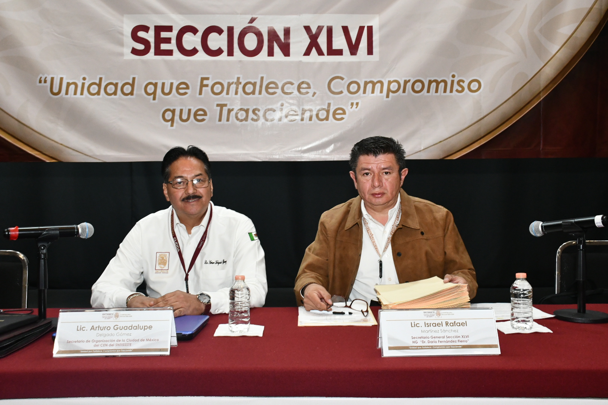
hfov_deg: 55.8
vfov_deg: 38.9
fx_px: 574
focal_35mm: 34
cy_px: 202
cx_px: 304
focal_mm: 23
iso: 2500
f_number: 10
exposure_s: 1/40
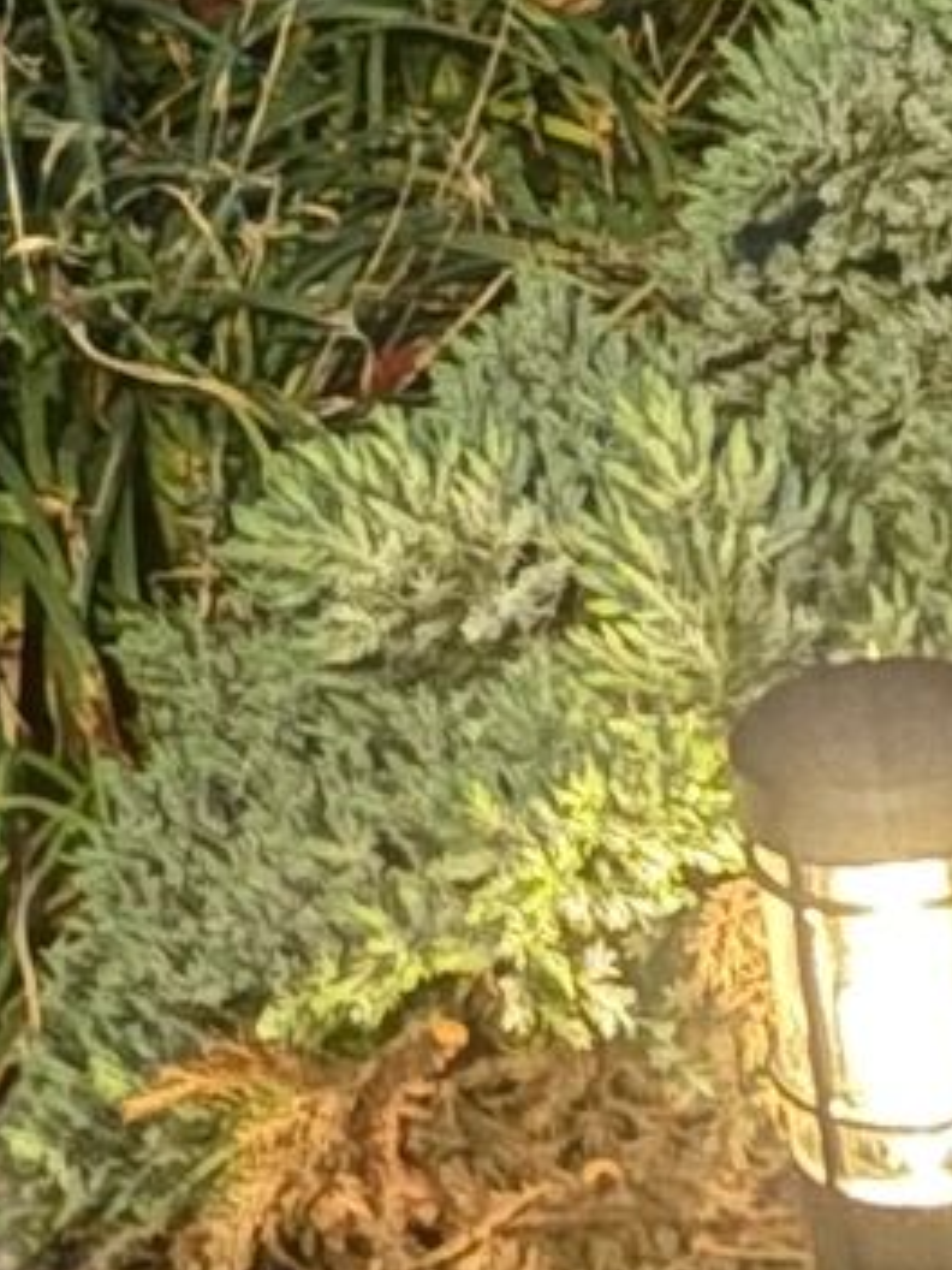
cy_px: -707
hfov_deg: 7.9
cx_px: 469
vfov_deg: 10.1
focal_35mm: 189
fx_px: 6930
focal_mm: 5.96
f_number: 1.6
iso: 1000
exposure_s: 1/5
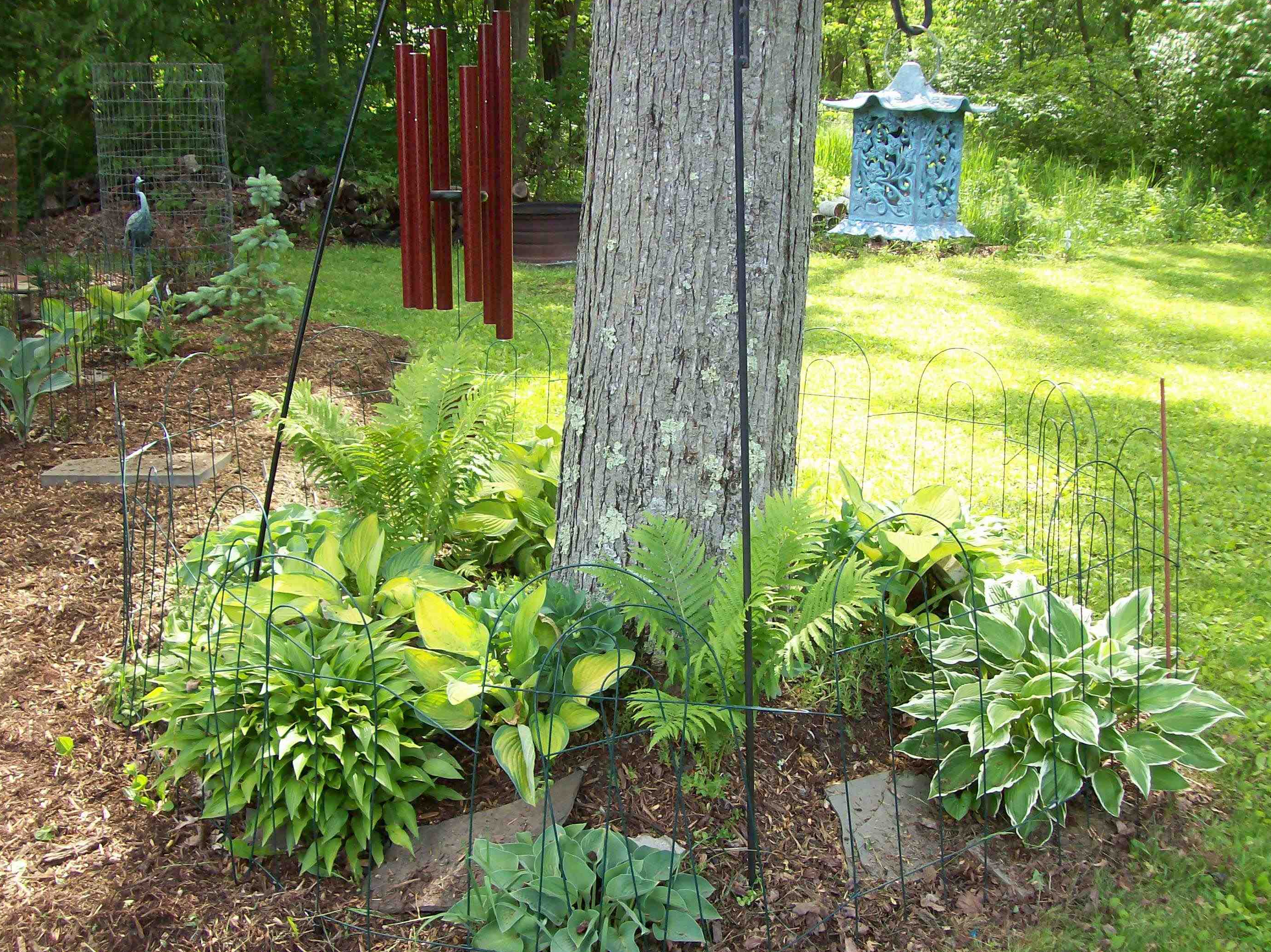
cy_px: 486
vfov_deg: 38.6
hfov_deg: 50.2
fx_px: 1358
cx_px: 636
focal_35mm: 37
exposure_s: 1/140
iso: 80
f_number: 2.7
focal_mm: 6
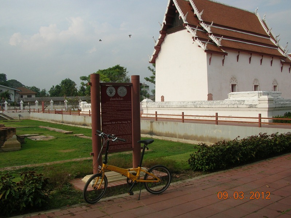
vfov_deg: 40.7
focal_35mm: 35
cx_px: 146
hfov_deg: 52.7
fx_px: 294
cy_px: 109
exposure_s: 1/262
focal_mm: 5.8
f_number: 5.6
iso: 50
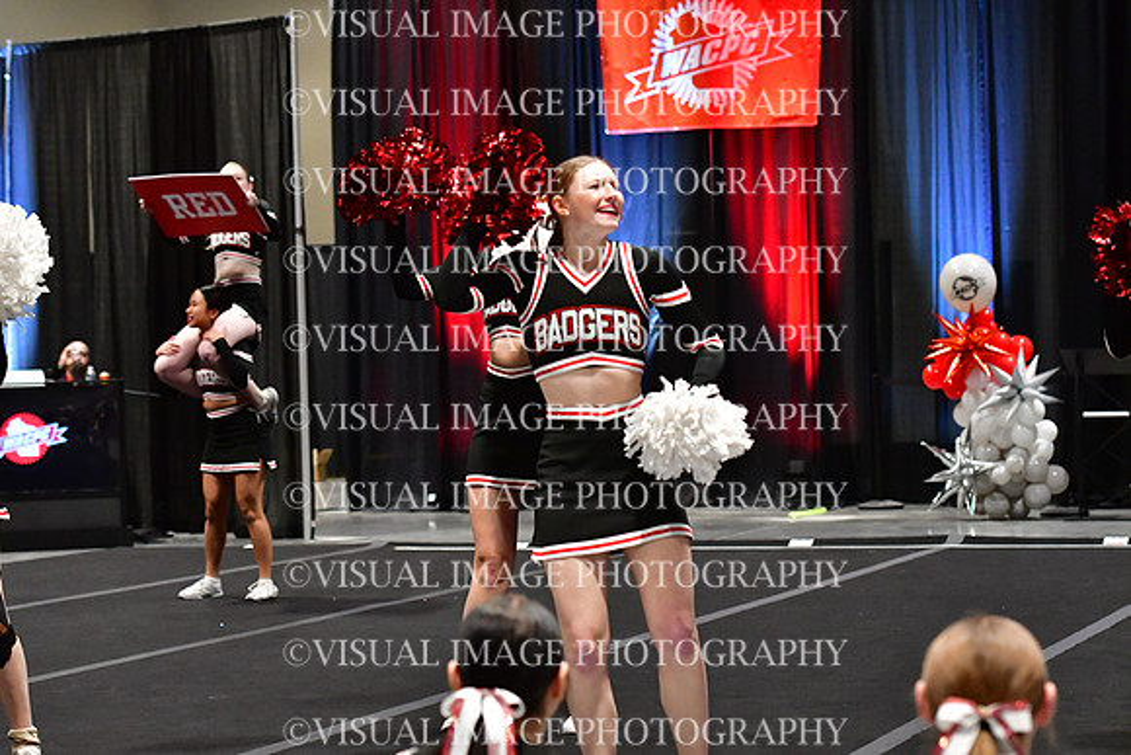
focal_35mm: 105
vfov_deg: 13.0
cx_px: 566
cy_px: 378
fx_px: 3299
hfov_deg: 19.5
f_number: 3.5
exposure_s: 1/400
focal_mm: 70
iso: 4000
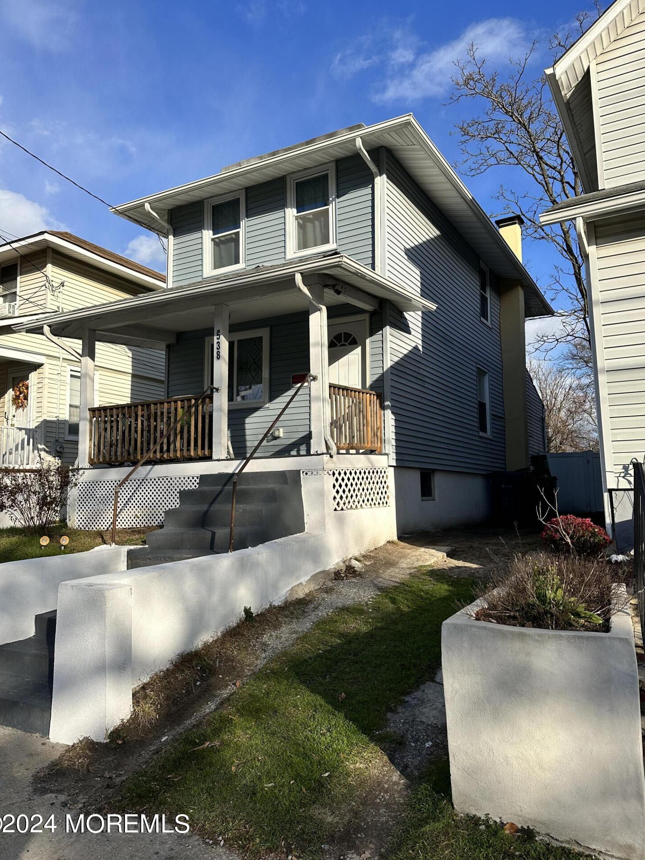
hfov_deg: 54.9
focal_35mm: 25
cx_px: 317
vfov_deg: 69.4
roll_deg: +1.5
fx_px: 621
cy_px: 417
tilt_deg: +6.8
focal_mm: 6.86
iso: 80
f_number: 1.78
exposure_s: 1/4348
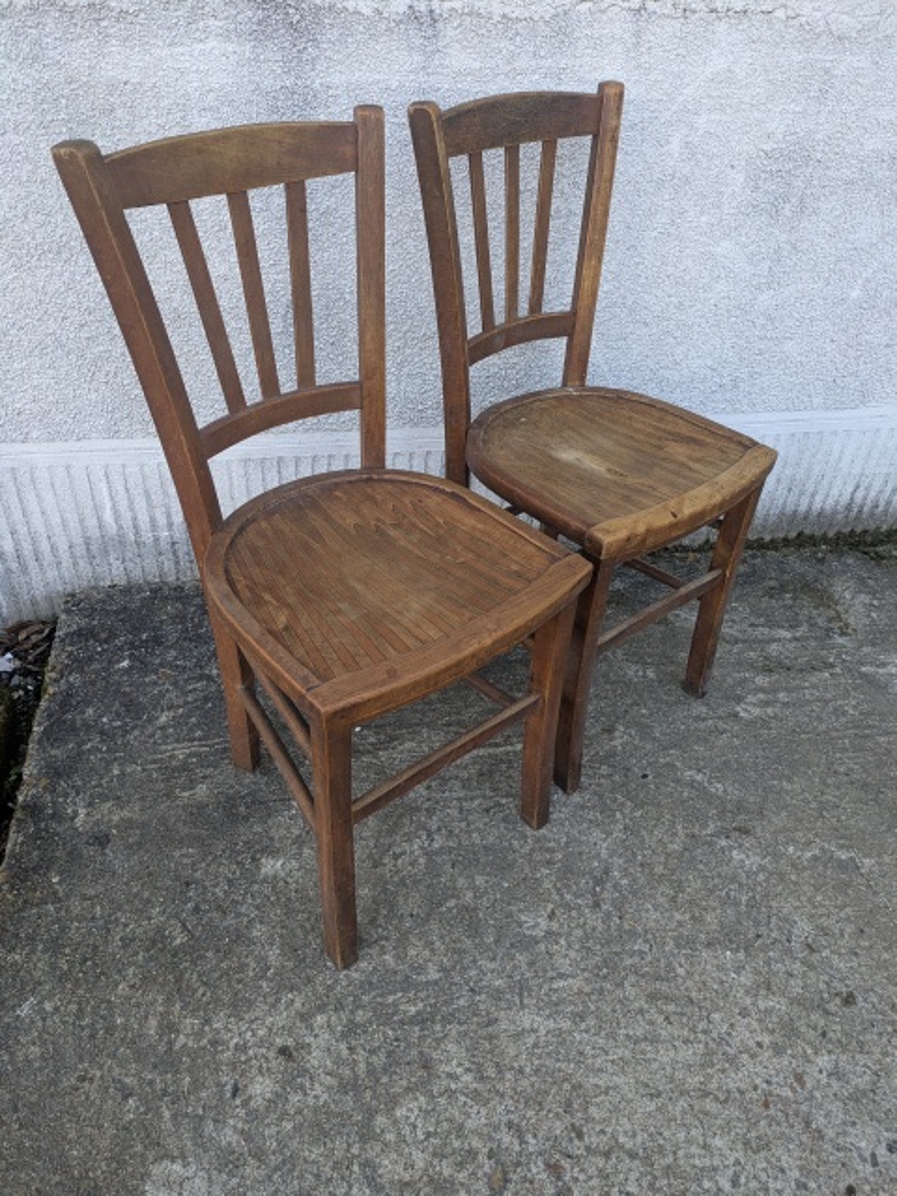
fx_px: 864
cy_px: 598
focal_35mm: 25
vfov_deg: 69.4
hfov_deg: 54.9
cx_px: 448
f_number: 1.89
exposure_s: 1/297
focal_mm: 5.43
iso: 93
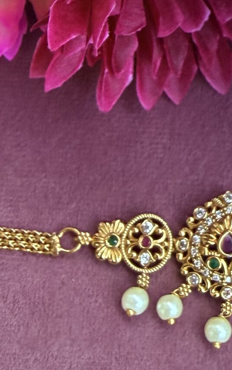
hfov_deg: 16.8
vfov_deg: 26.9
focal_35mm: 76
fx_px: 768
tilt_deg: -73.3
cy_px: 112
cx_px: 232
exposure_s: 1/79
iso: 320
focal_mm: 2.22
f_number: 2.2
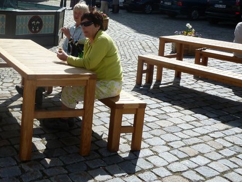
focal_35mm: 51
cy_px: 30
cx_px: 35
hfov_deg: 35.7
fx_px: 357
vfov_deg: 27.9
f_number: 4.5
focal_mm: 4.7
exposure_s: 1/500
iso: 80
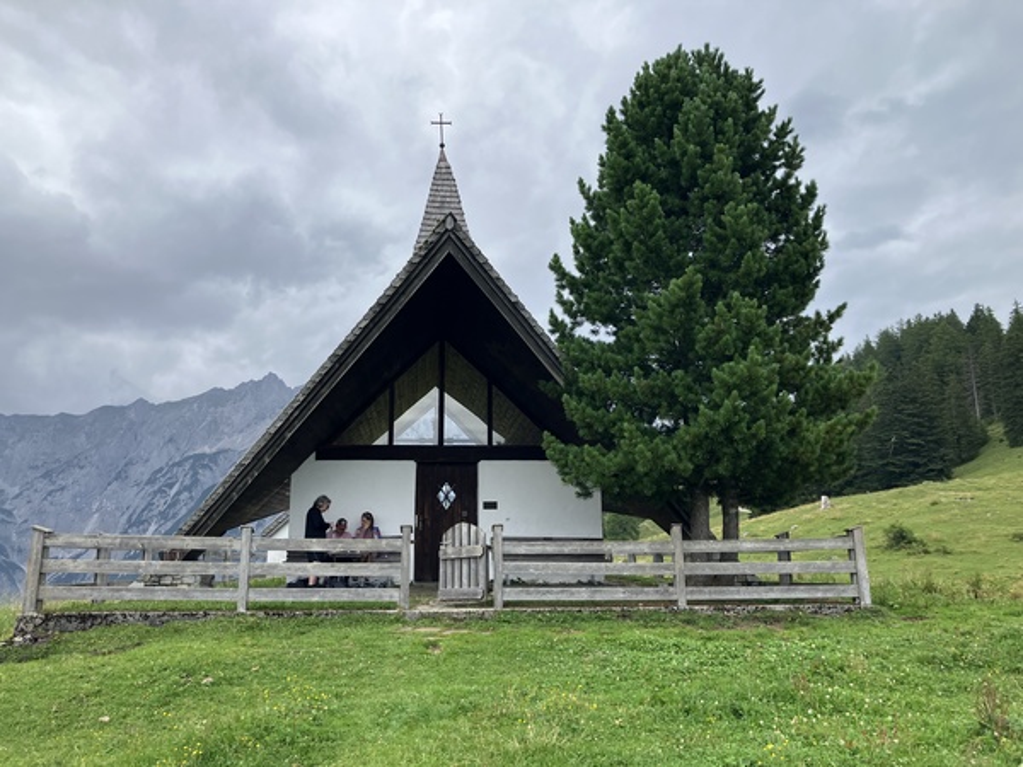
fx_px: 827
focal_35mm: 28
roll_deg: +0.9
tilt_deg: +13.3
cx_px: 512
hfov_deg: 63.4
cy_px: 384
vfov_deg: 49.7
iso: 32
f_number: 1.8
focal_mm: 3.99
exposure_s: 1/796
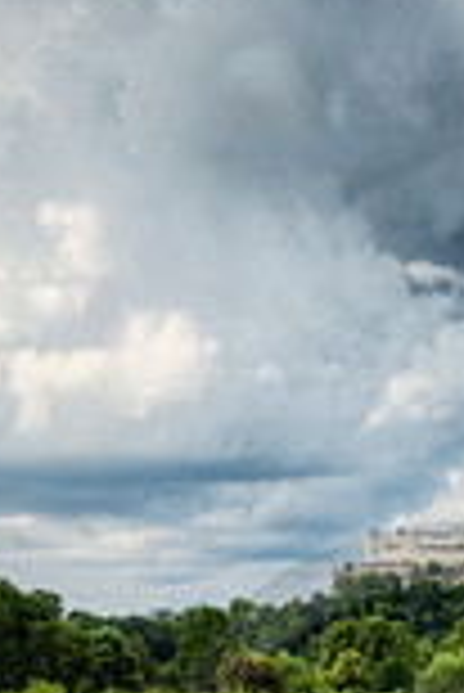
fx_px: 1350
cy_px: 950
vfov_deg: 24.4
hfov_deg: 19.0
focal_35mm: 70
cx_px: 459
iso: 100
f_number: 11
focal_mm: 16
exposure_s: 1/90
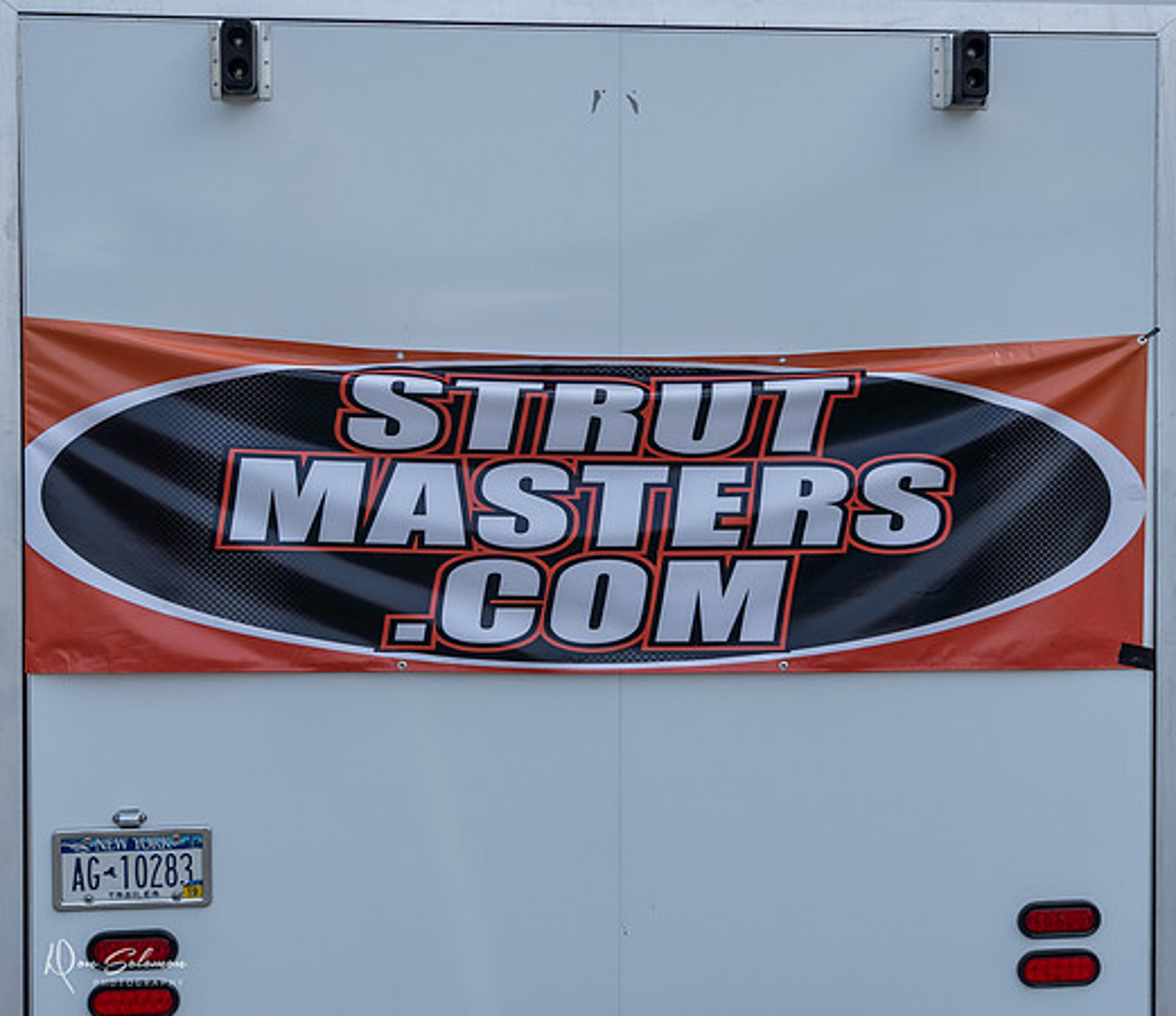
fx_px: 2343
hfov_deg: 28.2
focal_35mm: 65
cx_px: 631
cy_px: 492
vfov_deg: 24.5
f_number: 4.5
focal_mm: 33
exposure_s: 1/1000
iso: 100
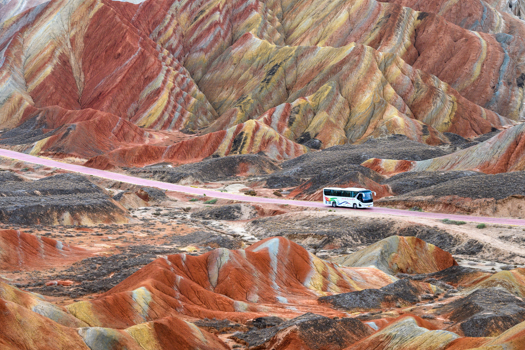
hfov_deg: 21.4
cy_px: 174
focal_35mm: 95
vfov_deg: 14.4
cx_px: 309
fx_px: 1385
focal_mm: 68
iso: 100
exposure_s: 1/50
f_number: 4
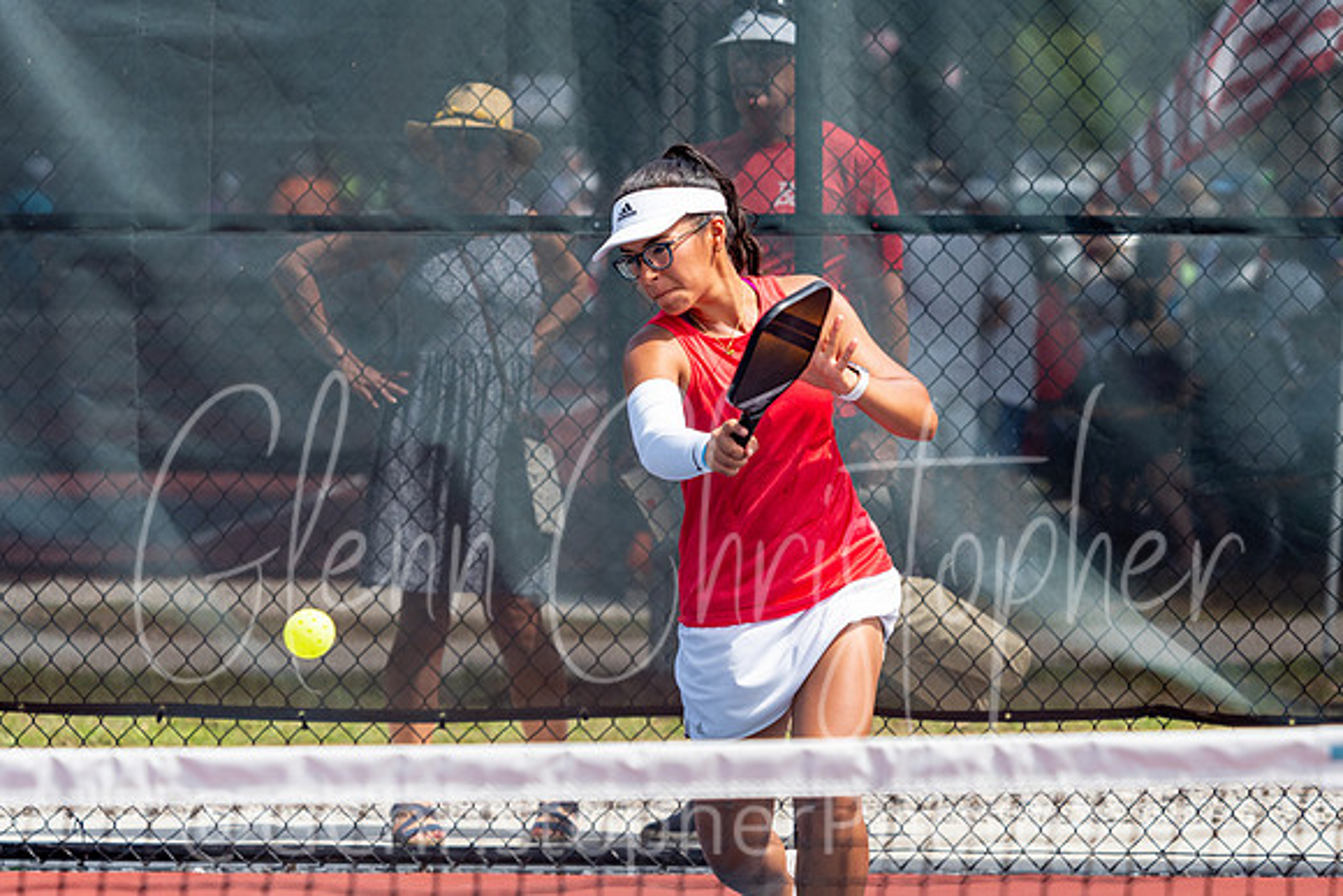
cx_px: 674
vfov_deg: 6.0
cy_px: 411
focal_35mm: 228
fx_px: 8522
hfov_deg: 9.0
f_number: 3.5
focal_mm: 106
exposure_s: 1/1600
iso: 200
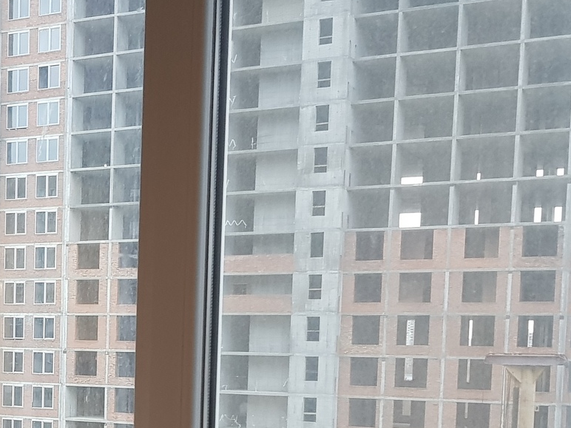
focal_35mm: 69
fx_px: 1138
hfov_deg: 27.1
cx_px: 53
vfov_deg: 20.4
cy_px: 454
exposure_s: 1/27
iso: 250
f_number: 1.7
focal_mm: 4.2
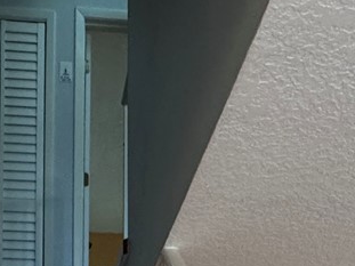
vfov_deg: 15.9
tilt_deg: +0.8
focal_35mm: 72
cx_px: 99
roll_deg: -0.6
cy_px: 538
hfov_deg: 26.8
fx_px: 738
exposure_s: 1/60
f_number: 2.2
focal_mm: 2.22
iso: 320
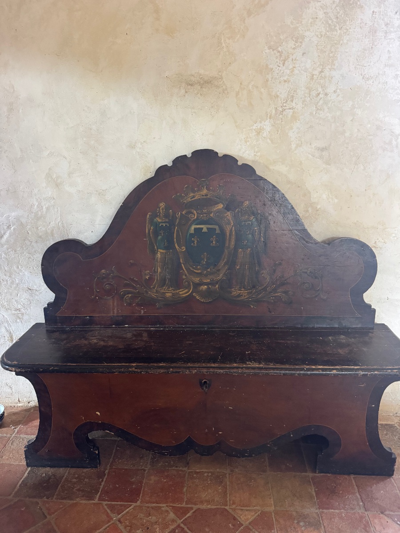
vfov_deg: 71.6
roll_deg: +1.2
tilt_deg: -16.7
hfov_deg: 56.8
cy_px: 266
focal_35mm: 24
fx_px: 370
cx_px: 200
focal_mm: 6.76
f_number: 1.78
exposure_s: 1/50
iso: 640
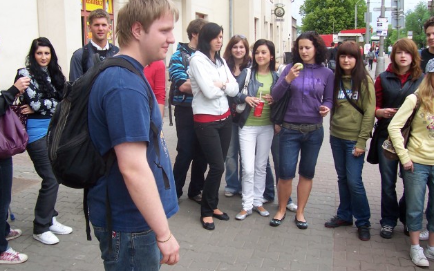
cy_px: 141
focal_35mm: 40
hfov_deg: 49.3
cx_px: 214
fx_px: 473
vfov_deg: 32.0
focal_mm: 5.6
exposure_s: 1/350
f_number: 2.8
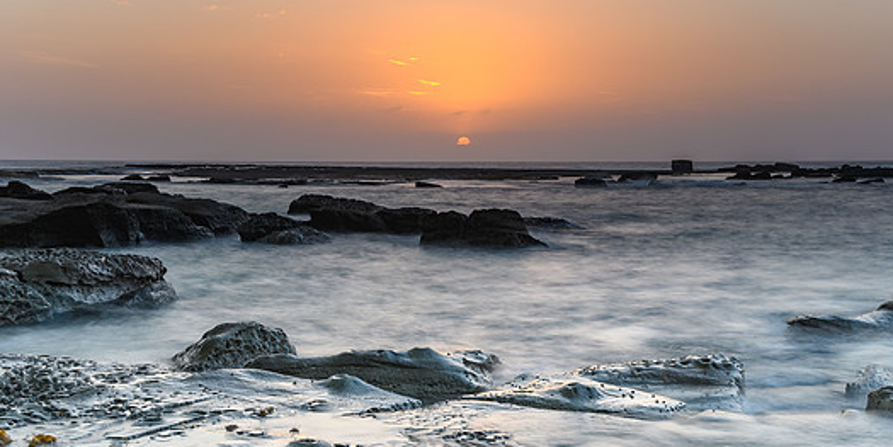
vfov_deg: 19.5
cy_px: 328
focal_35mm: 56
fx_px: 1293
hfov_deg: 38.1
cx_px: 468
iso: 50
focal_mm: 30
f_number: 8
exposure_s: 3
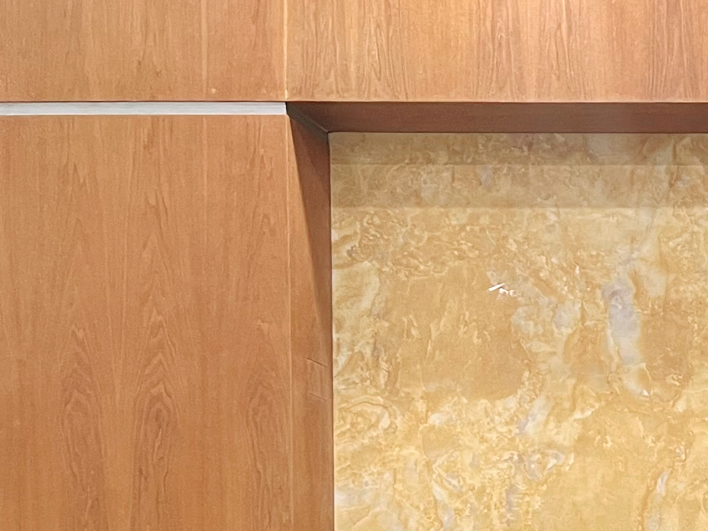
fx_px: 1882
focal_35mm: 92
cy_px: 697
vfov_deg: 15.3
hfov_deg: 17.6
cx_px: 1232
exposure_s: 1/50
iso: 100
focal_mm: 5.7
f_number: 1.5
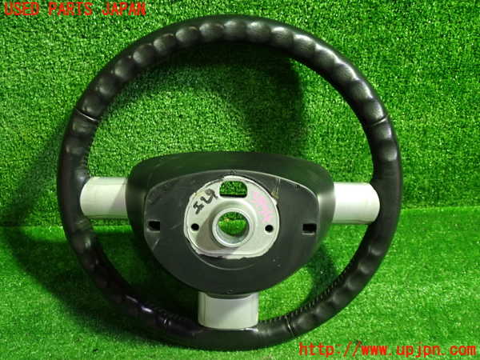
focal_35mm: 36
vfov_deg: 39.7
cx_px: 240
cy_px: 180
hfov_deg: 51.4
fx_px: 499
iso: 500
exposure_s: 1/40
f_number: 2.5
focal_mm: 6.37
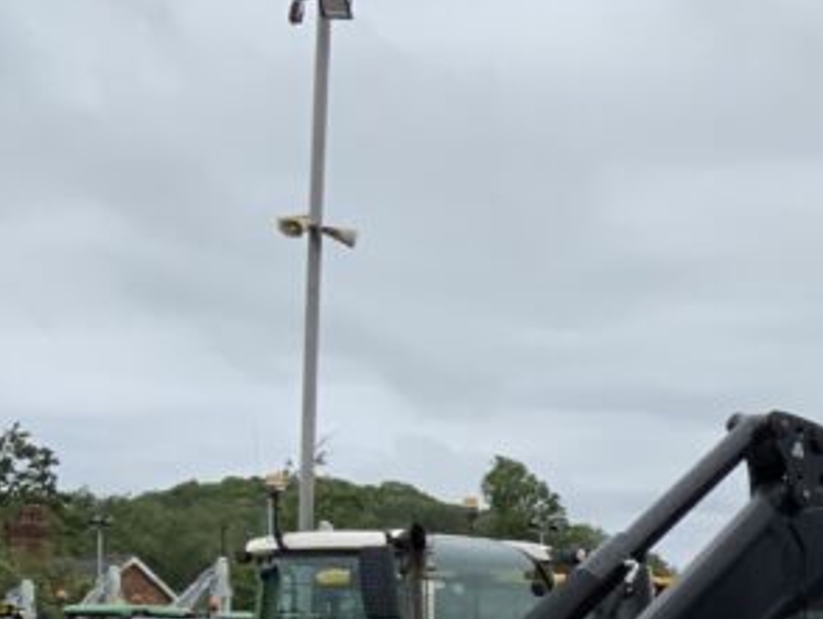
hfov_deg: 17.1
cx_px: 1318
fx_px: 2403
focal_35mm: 101
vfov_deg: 14.1
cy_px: 821
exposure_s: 1/1786
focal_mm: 3
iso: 16
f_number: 1.8
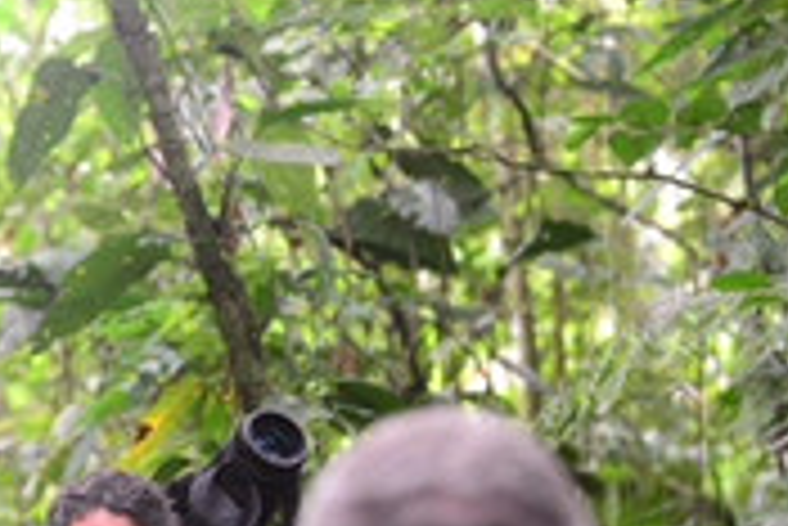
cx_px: 90
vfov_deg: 7.6
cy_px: 614
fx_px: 3943
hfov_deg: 11.3
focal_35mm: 180
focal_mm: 70
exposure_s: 1/250
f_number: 4
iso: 4000
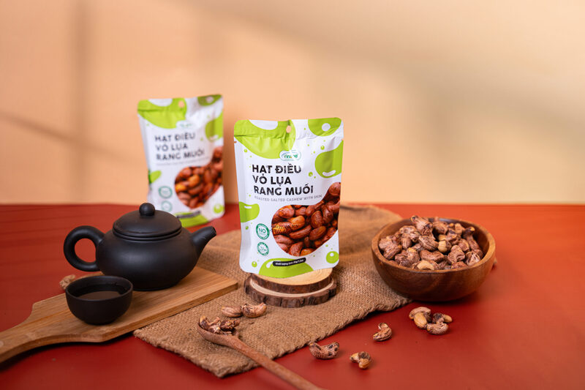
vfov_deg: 22.3
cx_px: 292
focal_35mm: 61
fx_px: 991
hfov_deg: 32.9
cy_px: 195
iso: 250
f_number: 3.2
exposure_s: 1/100
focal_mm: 61
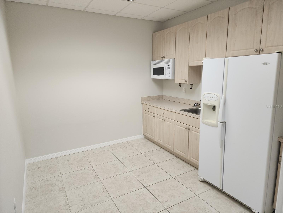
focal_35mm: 23
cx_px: 142
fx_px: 188
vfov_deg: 58.9
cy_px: 106
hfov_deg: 73.9
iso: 80
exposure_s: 1/120
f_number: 1.8
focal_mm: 6.4
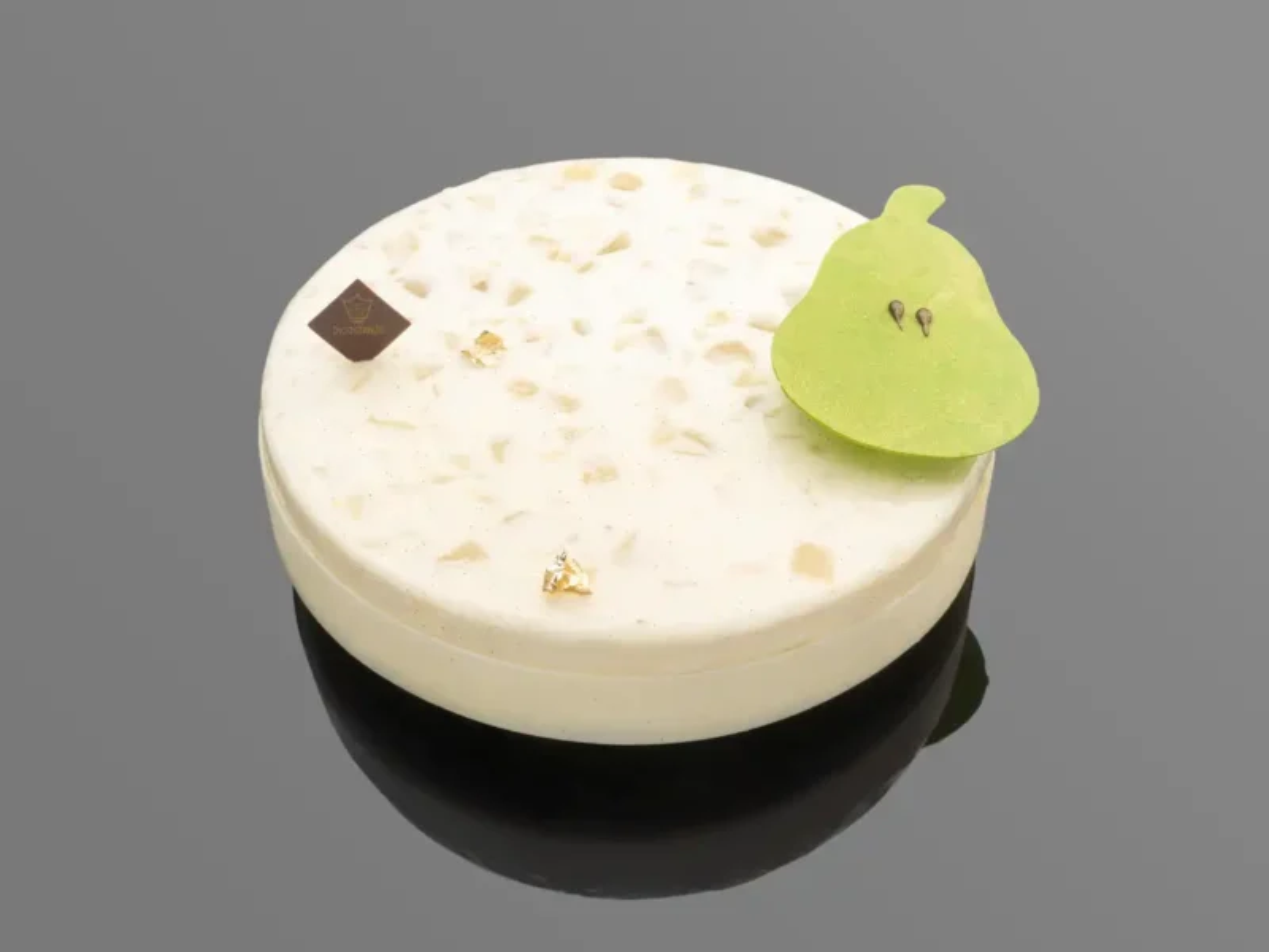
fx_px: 1576
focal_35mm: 43
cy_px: 476
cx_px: 634
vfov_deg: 33.6
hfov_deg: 43.9
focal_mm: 55
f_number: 16
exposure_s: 1
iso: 160
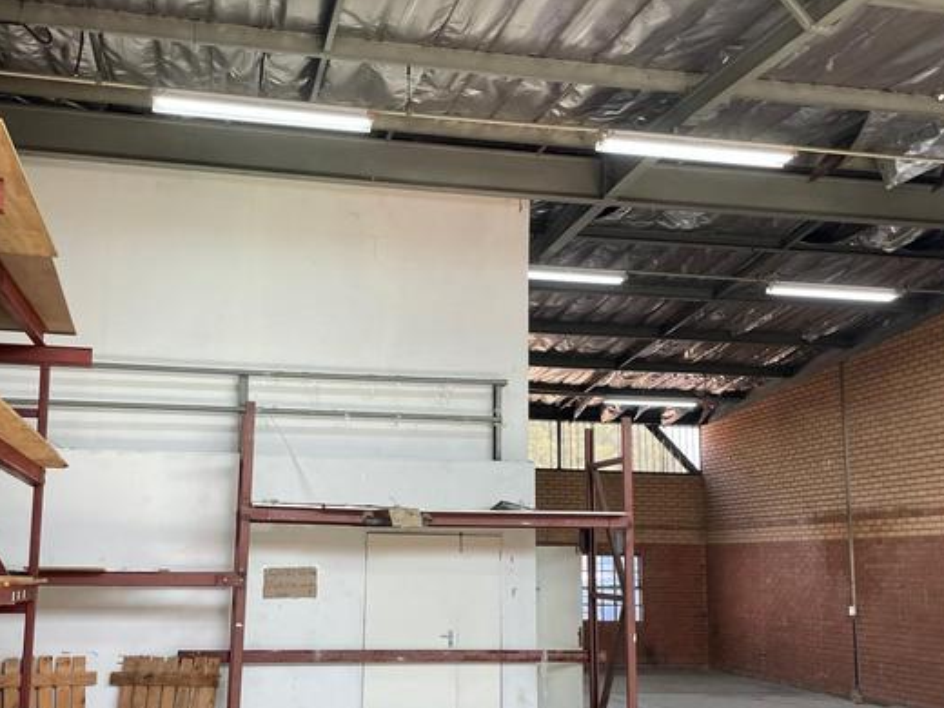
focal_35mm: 40
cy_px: 423
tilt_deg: +9.1
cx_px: 418
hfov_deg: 46.7
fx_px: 1091
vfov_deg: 35.8
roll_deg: +0.0
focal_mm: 4.2
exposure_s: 1/121
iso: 125
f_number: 1.6
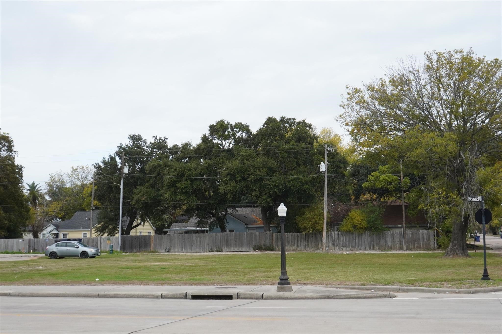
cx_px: 251
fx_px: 710
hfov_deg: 38.9
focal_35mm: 51
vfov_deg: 26.4
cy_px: 167
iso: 400
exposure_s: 1/250
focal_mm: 34
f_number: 11
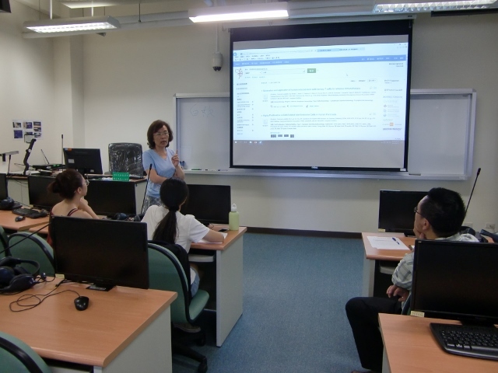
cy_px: 186
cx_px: 249
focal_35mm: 28
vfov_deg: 49.7
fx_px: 403
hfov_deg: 63.4
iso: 160
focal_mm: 4.9
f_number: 2.6
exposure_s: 1/60
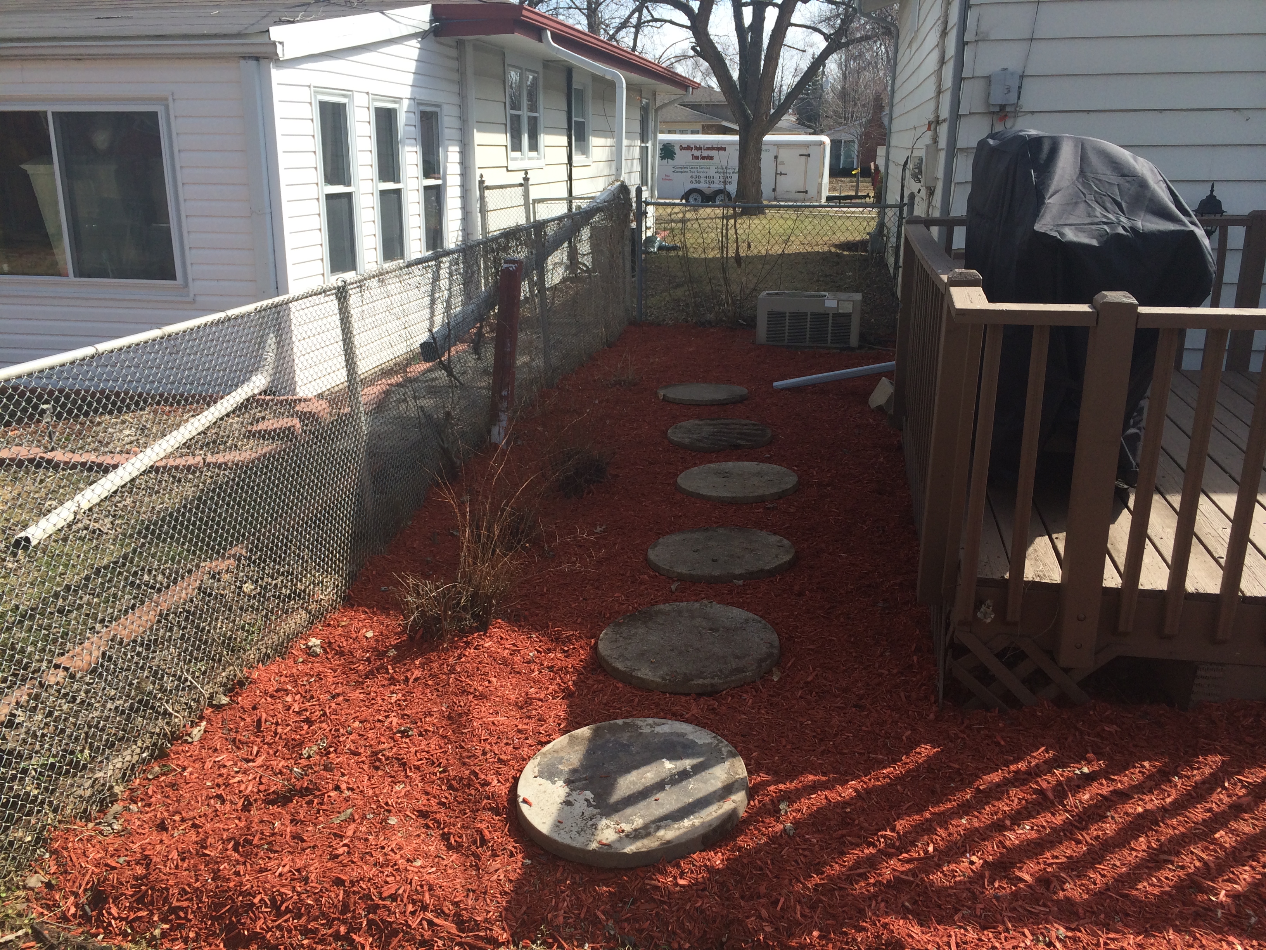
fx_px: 1097
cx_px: 633
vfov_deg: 46.8
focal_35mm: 30
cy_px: 475
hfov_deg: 60.0
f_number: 2.2
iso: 32
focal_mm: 4.12
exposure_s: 1/1001
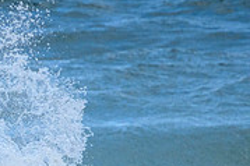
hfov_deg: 0.8
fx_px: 18004
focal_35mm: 2595
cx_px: -94
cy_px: 231
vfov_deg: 0.5
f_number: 11
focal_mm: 800
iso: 2000
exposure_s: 1/1600
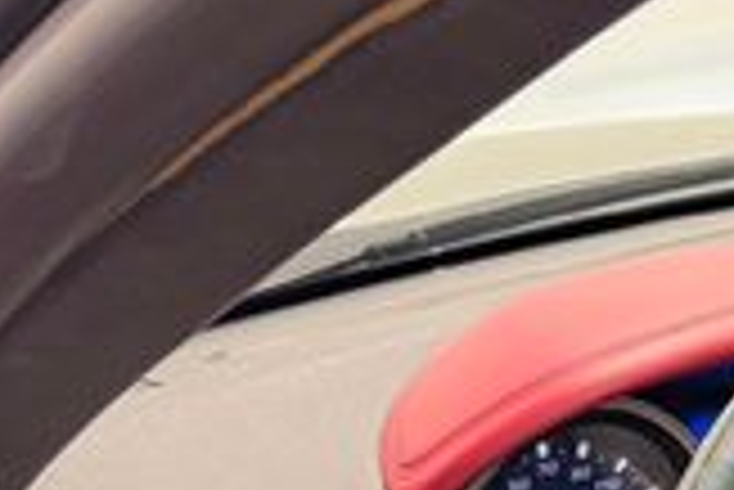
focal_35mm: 98
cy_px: 778
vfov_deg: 13.1
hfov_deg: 17.5
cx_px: 1256
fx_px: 2000
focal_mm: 6.76
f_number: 1.78
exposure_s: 1/60
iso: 200
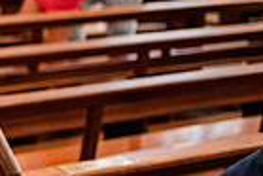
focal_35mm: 146
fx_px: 1068
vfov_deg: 9.4
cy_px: 35
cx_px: -163
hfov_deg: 13.1
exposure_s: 1/500
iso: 10000
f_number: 1.8
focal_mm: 35
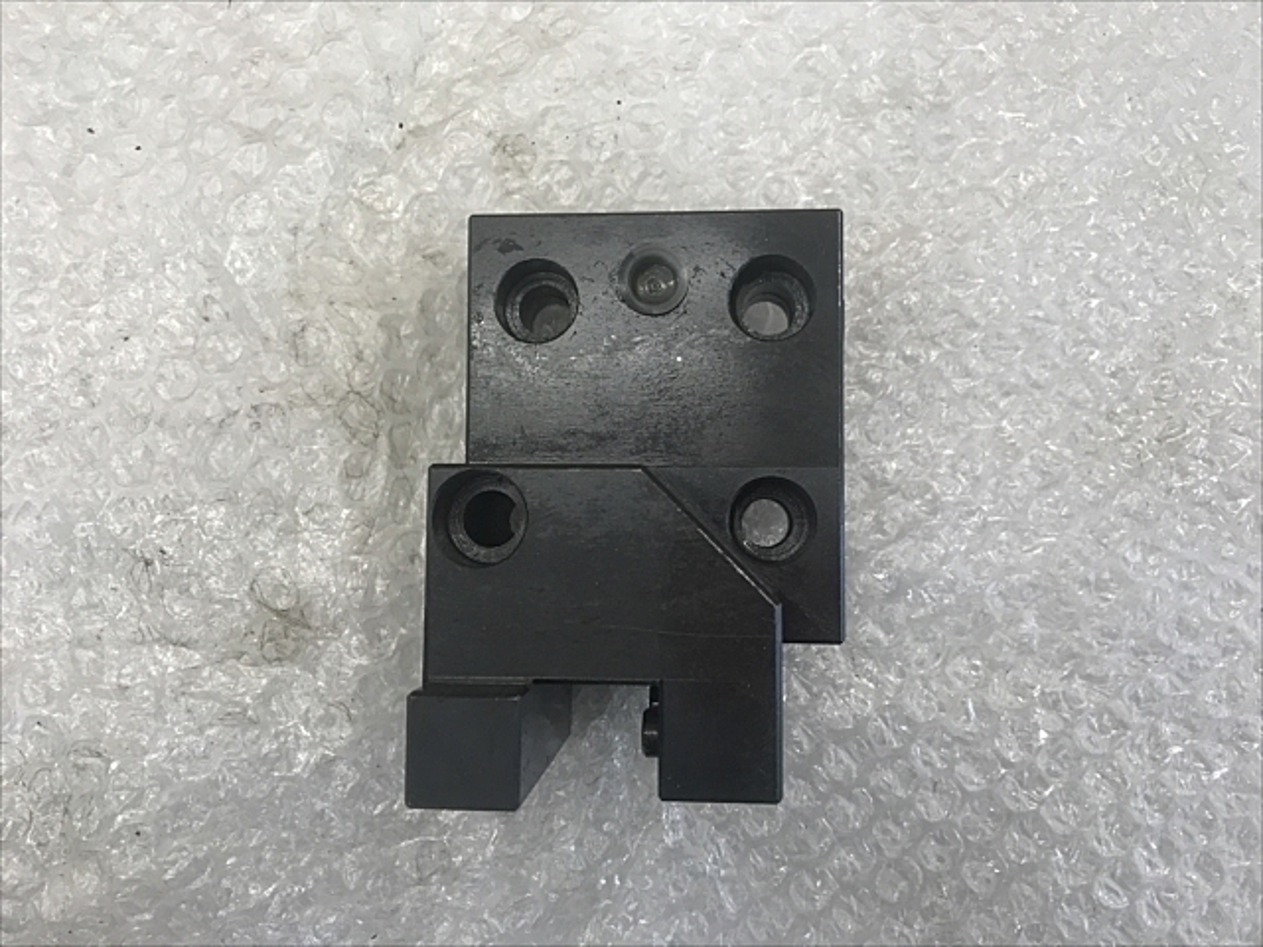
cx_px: 632
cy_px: 474
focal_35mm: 28
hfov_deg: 63.4
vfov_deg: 49.7
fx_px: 1022
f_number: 1.8
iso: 25
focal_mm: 3.99
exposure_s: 1/40
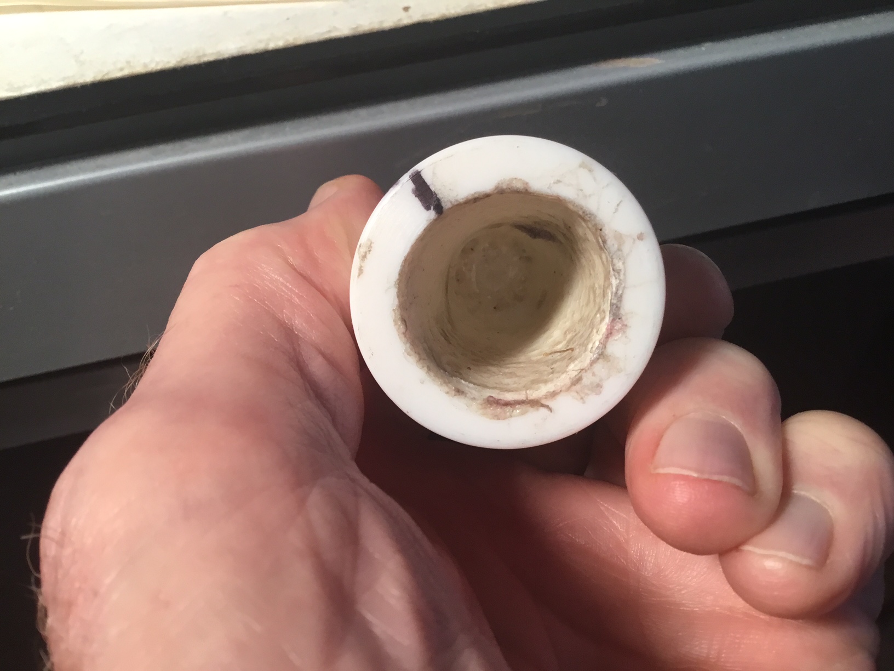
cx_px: 447
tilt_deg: -54.9
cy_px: 336
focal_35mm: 31
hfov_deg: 58.4
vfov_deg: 45.4
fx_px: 801
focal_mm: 3.3
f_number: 2.4
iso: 50
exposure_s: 1/30
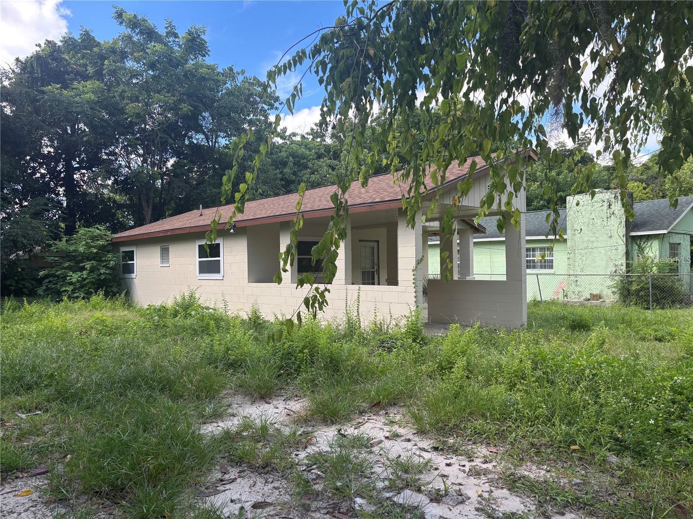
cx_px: 346
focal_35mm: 26
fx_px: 521
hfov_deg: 67.3
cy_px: 260
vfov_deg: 53.1
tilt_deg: -0.6
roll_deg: +1.0
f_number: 1.6
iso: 50
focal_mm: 5.96
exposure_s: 1/634
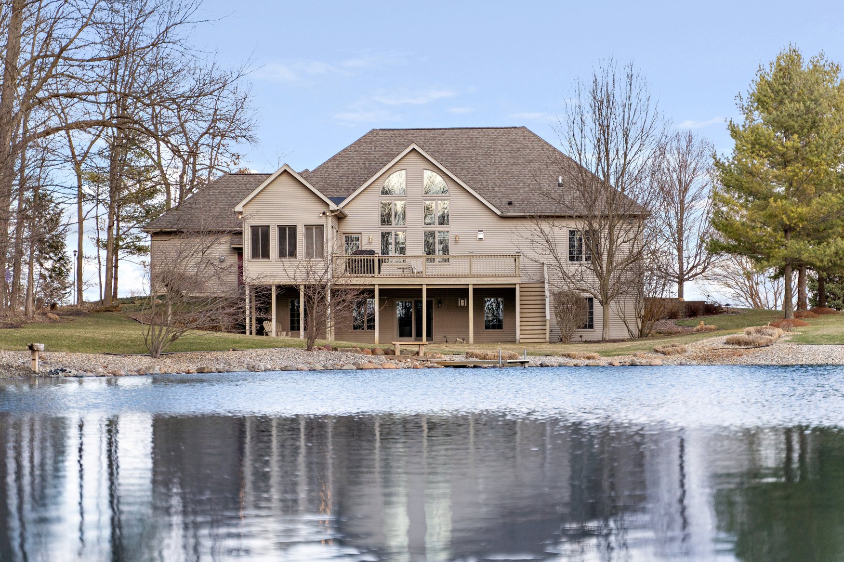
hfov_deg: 26.7
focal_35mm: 76
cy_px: 283
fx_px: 1781
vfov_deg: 17.9
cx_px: 394
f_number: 2.8
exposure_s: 1/4000
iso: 400
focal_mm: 65
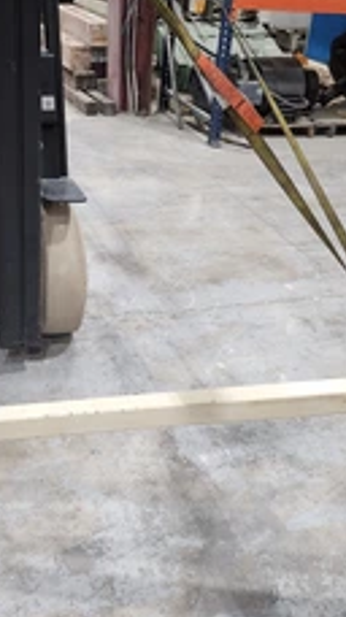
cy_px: 355
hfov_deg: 27.1
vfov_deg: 46.3
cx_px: 157
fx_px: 719
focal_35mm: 44
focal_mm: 6.4
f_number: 1.8
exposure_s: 1/120
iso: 400
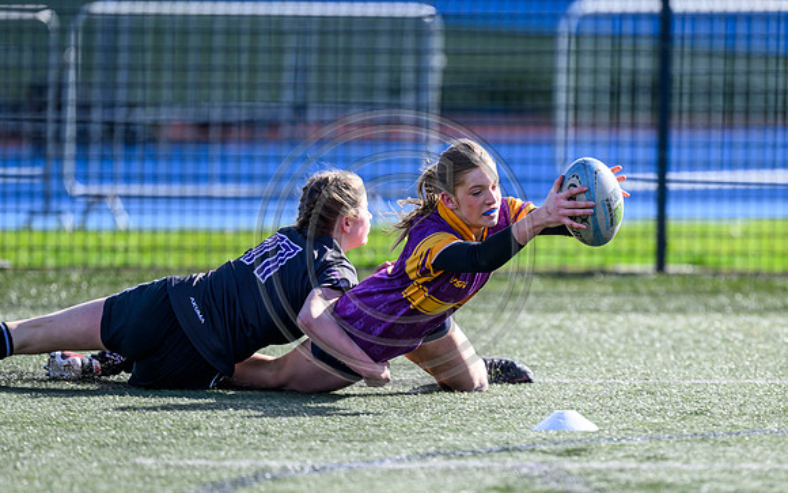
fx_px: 12653
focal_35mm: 589
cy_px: 257
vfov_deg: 2.2
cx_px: 502
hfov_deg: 3.6
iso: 200
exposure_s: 1/1250
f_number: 3.2
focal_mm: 400
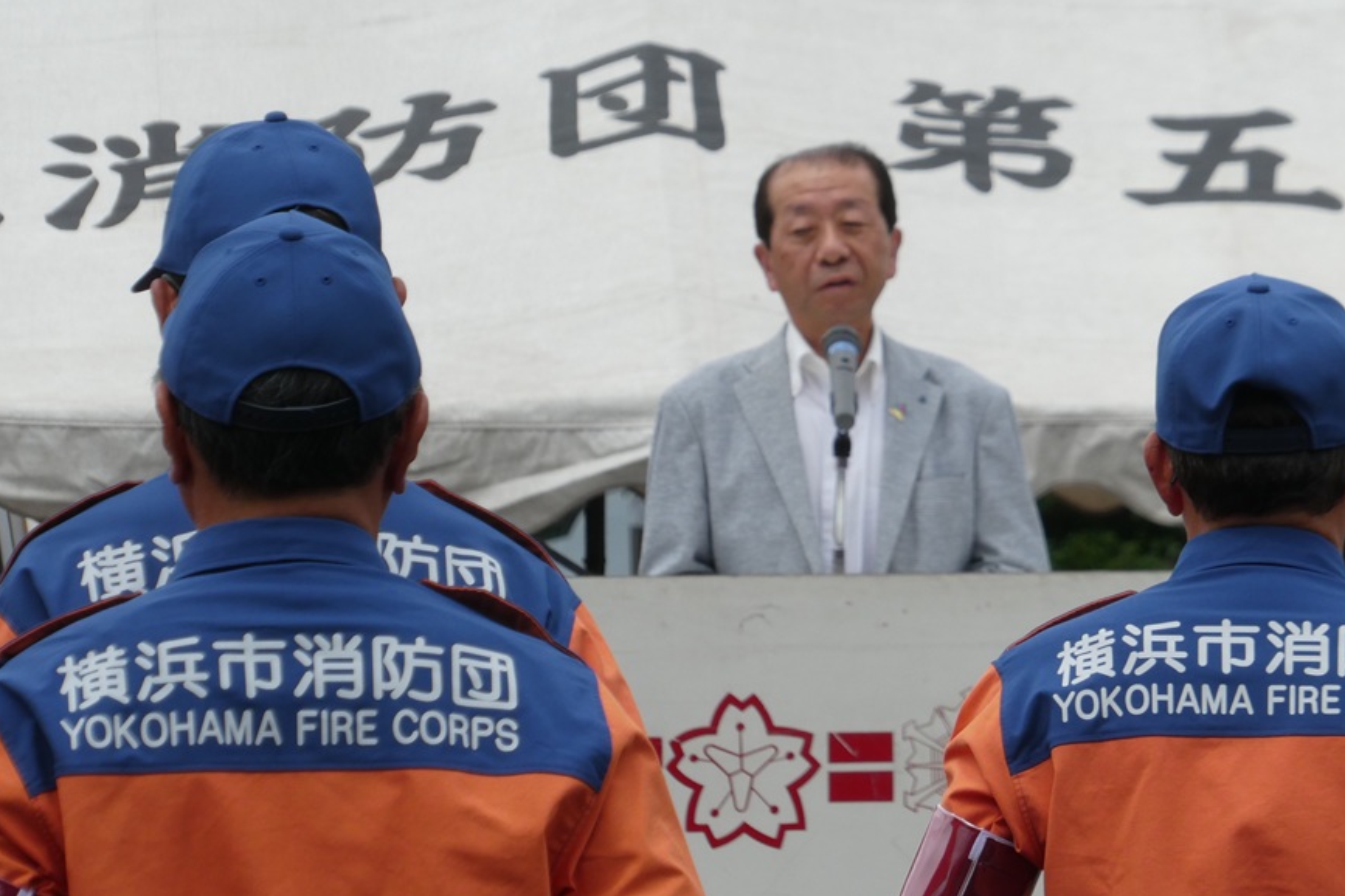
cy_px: 555
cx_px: 769
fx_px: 20846
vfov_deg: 2.5
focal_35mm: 558
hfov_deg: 3.7
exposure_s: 1/320
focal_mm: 83.4
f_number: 6
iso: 80
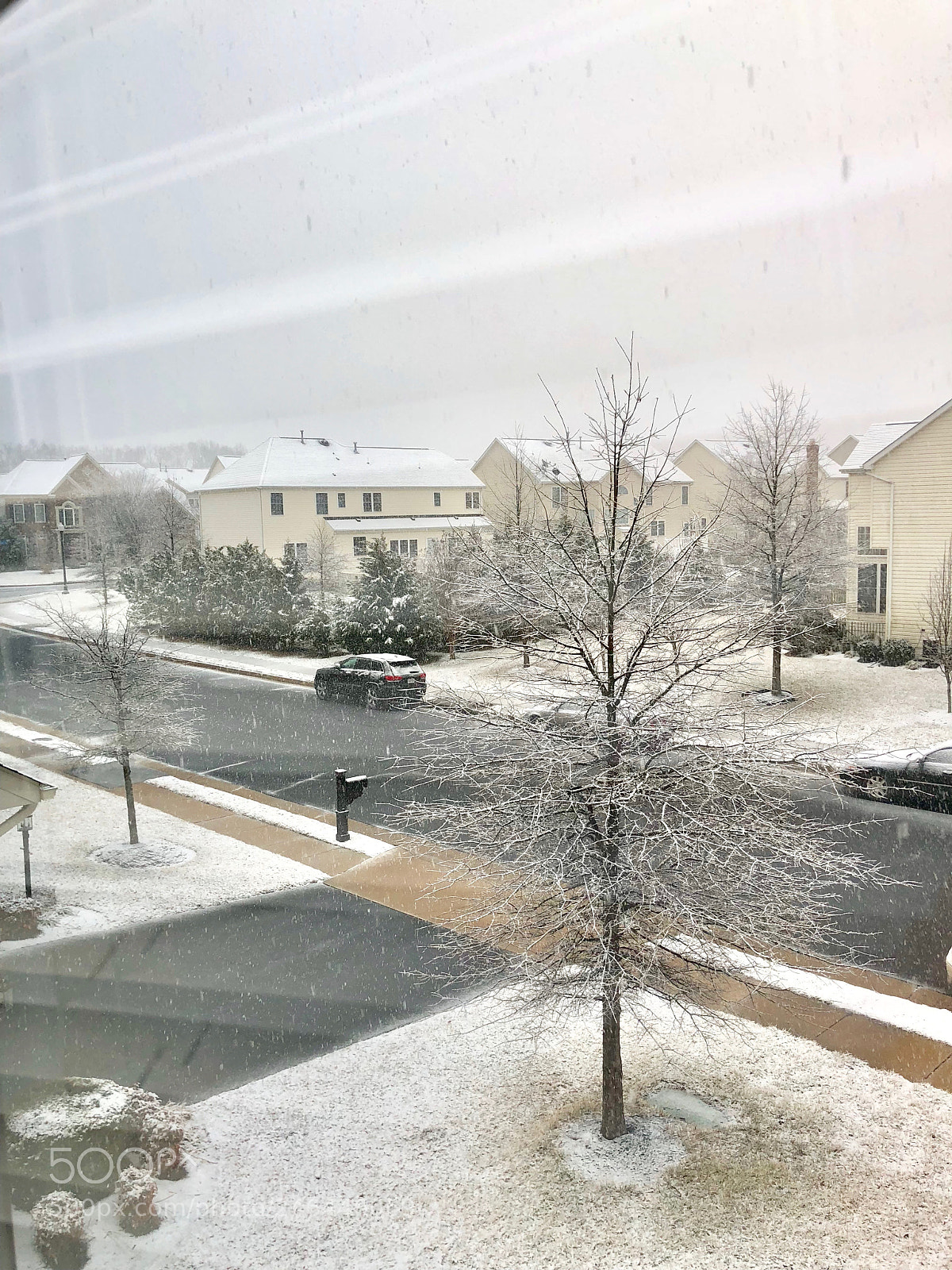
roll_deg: +3.4
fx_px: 1027
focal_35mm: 28
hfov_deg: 49.7
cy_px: 635
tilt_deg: -5.9
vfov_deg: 63.4
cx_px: 476
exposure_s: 1/120
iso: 32
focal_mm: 4
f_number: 1.8
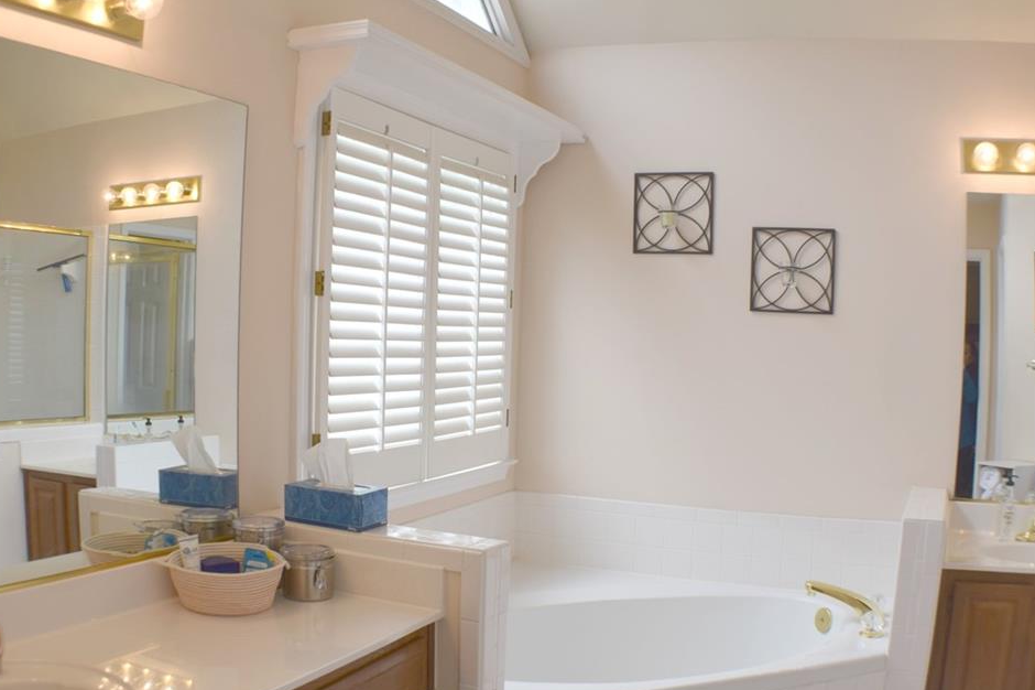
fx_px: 1408
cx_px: 514
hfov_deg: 40.4
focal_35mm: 49
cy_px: 356
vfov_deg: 27.5
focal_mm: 30
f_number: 5.6
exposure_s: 1/160
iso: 200
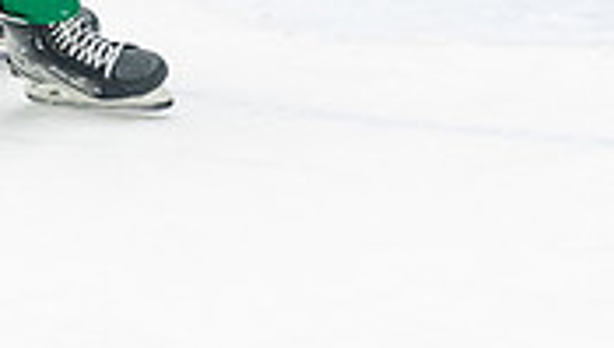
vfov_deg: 3.5
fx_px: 5674
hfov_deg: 6.2
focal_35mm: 348
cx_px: -50
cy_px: -305
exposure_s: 1/800
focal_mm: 80
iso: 3200
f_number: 2.8
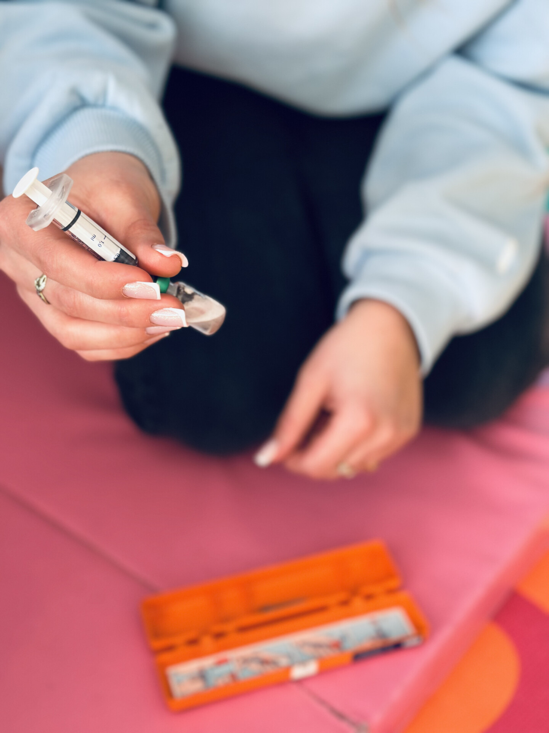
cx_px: 274
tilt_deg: -38.0
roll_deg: -0.2
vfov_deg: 39.7
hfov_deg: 30.3
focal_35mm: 48
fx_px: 1015
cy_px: 366
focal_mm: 6.86
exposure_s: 1/60
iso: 200
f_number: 1.78
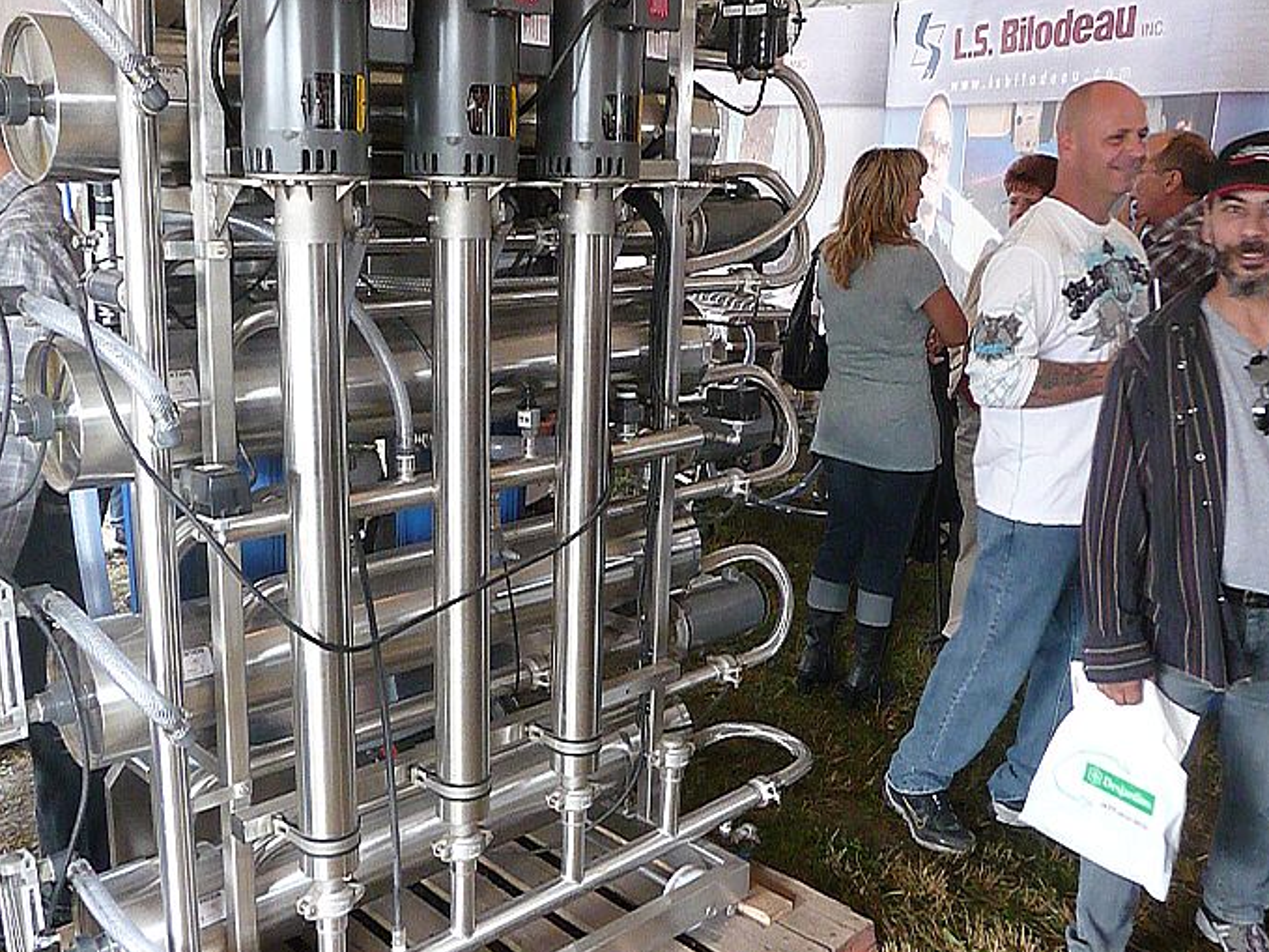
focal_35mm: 33
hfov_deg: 55.3
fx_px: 1210
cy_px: 464
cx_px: 609
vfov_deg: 42.9
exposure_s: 1/50
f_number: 3.3
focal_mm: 4.7
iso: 800
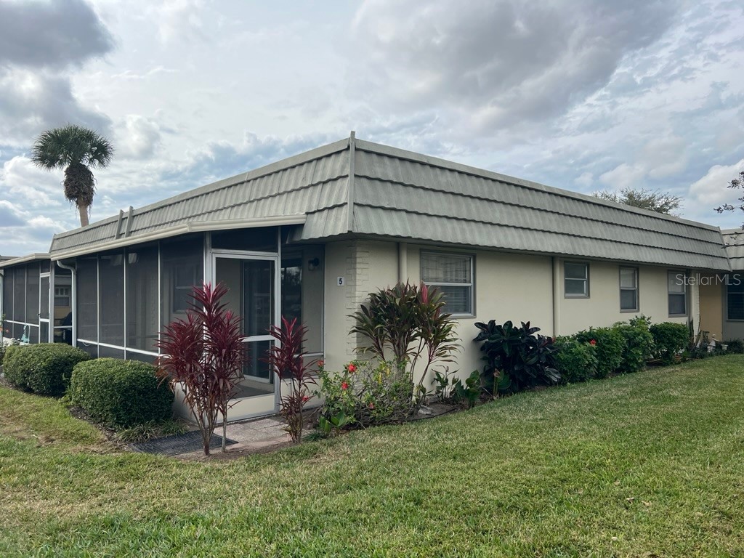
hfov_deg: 67.3
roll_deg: +0.4
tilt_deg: +1.2
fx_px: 559
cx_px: 372
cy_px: 279
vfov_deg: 53.1
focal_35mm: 26
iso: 50
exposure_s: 1/4115
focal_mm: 5.7
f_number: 1.5
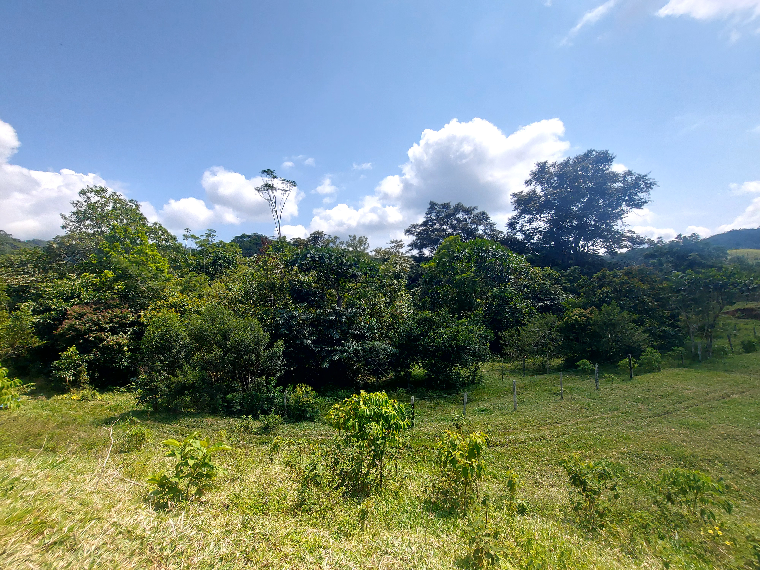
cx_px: 380
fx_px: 285
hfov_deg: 106.2
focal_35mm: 13
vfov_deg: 89.9
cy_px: 285
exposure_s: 1/1485
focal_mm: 1.74
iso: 50
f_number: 2.2
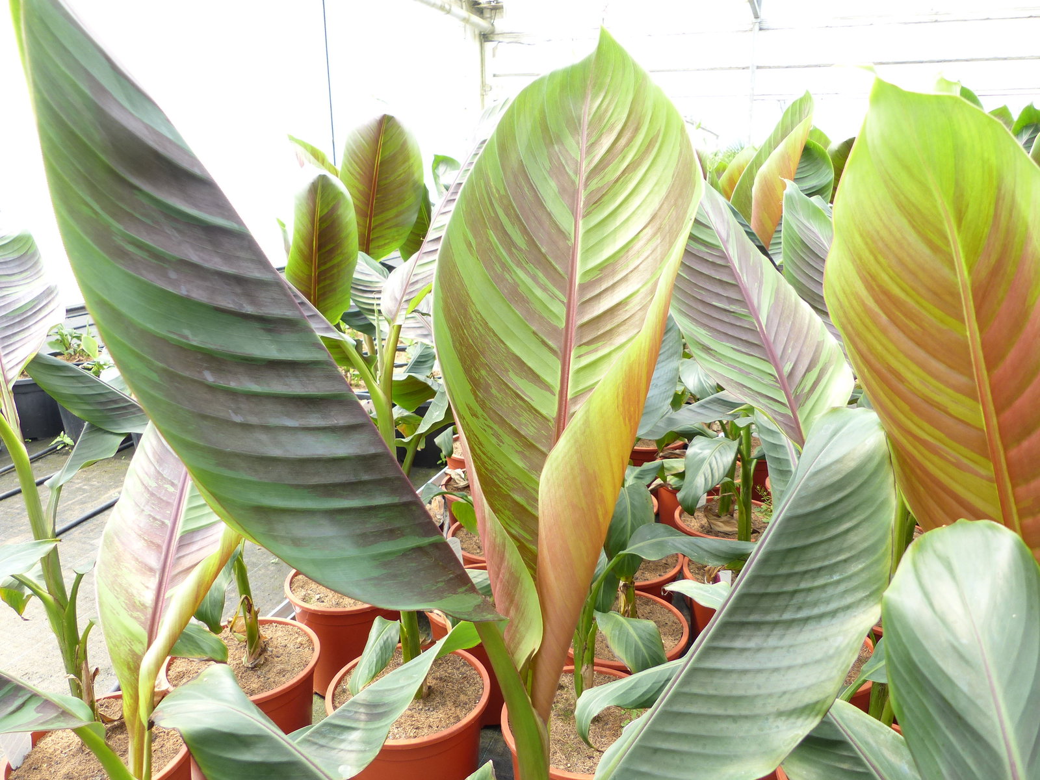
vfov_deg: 54.9
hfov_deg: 69.4
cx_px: 520
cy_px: 390
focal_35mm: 25
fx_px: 751
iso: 100
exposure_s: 1/80
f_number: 2.8
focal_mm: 4.5
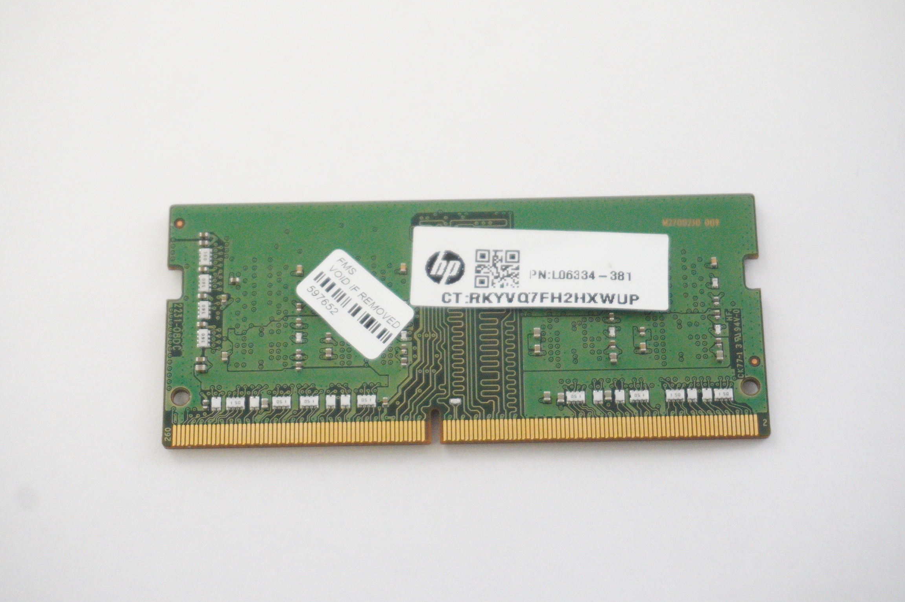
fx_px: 1884
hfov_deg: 27.0
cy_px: 310
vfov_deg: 18.1
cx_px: 454
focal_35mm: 75
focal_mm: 46
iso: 6400
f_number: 5.6
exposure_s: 1/320
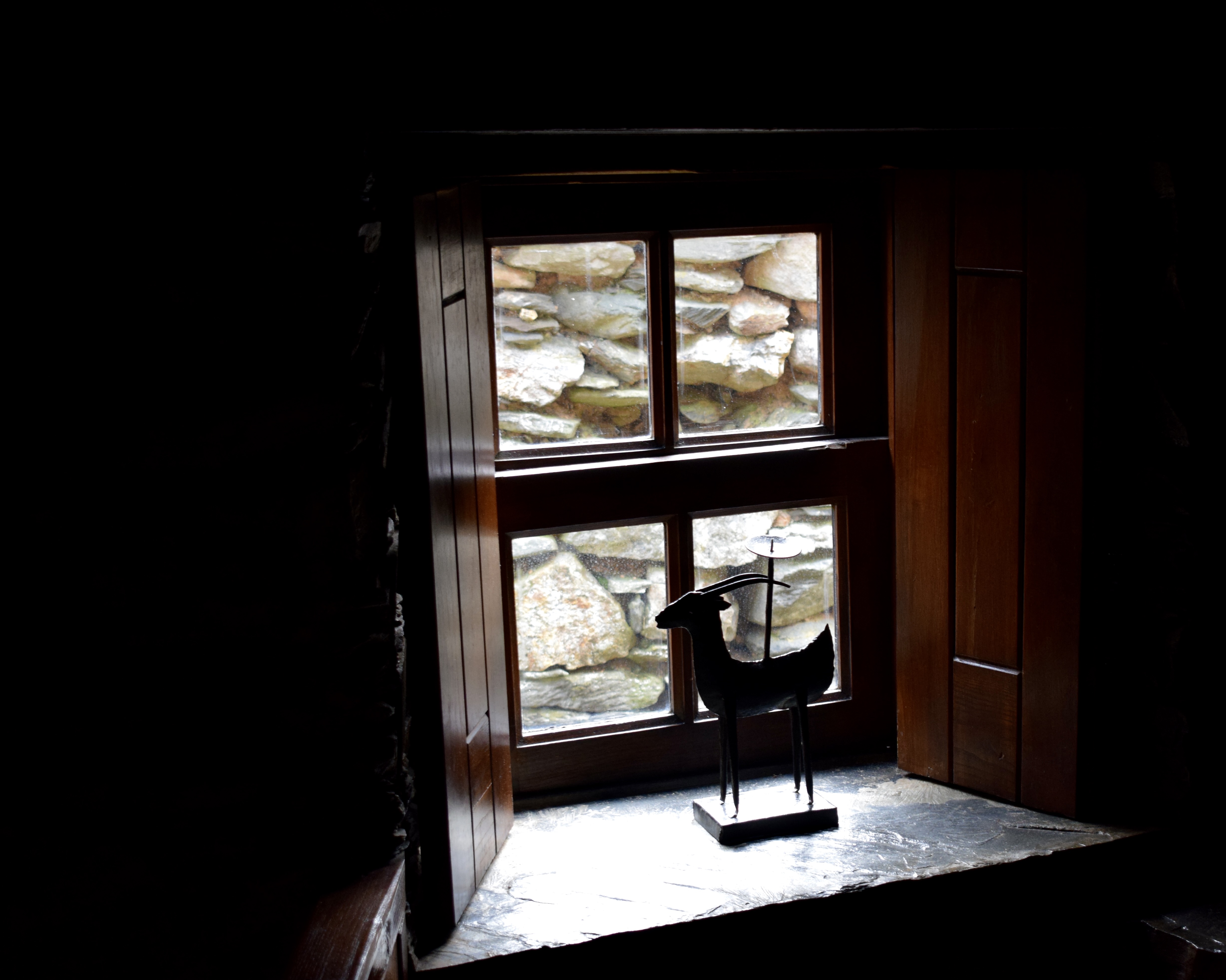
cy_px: 494
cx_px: 721
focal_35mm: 55
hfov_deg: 34.1
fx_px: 1996
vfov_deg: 27.6
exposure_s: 1/60
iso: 1250
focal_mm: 32
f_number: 4.5
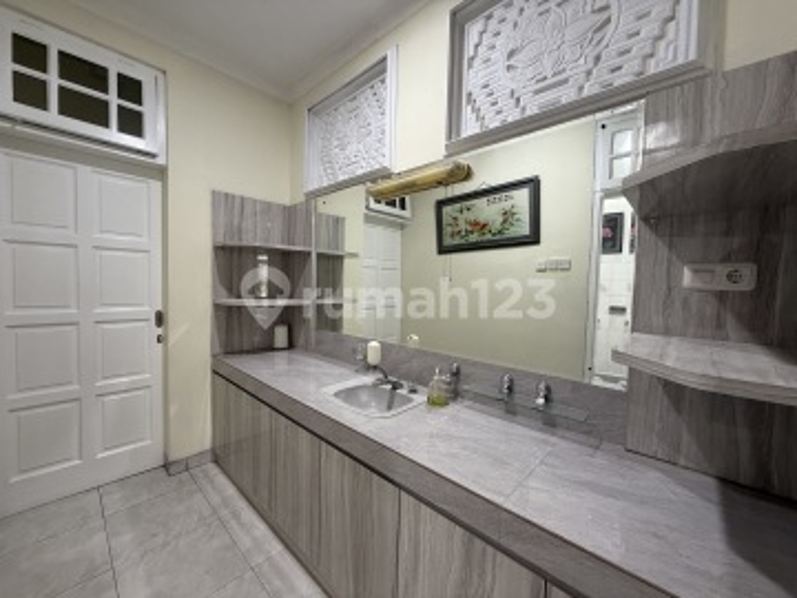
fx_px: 322
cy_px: 299
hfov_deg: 102.1
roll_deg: -0.4
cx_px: 398
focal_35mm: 14
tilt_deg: -2.9
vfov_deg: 85.7
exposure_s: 1/50
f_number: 2.2
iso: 200
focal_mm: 2.22
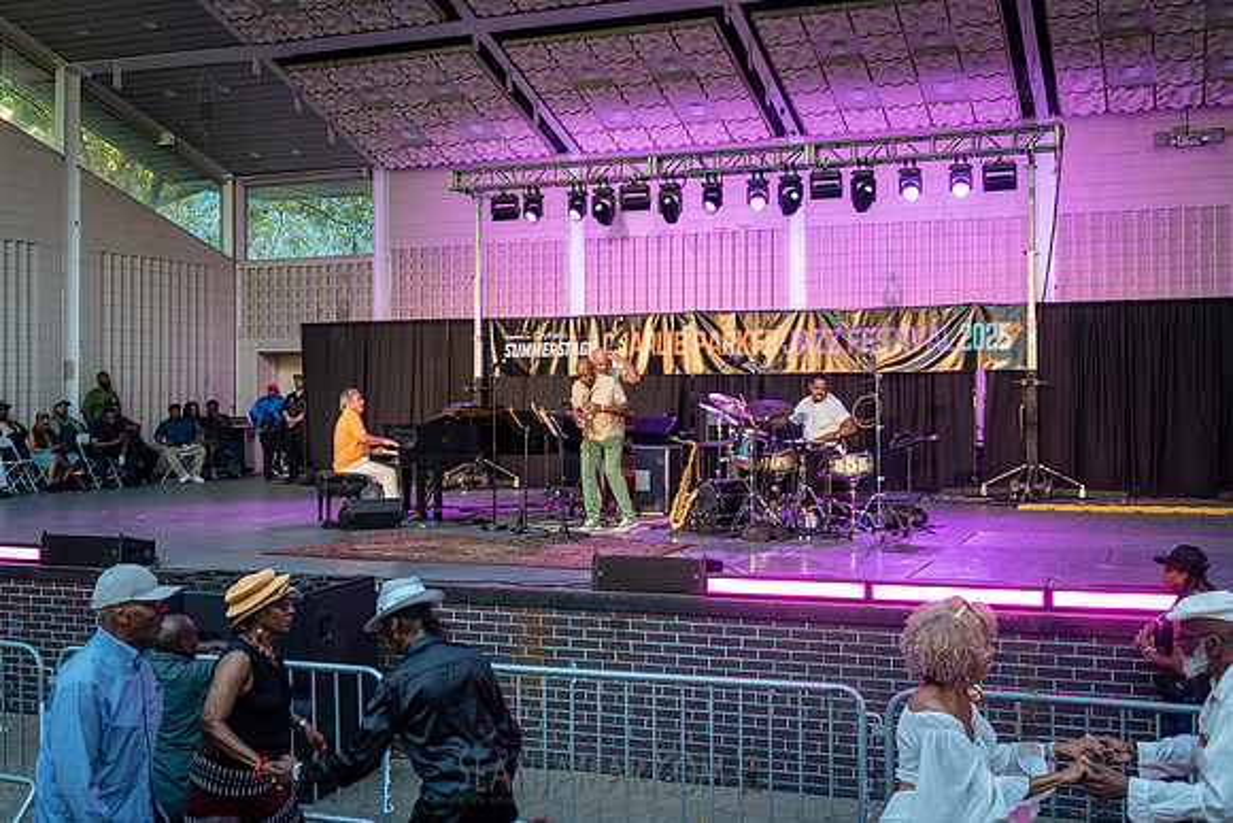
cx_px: 616
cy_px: 412
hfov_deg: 49.0
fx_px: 1352
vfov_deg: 33.8
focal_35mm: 39
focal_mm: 38
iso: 3200
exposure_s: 1/400
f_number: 4
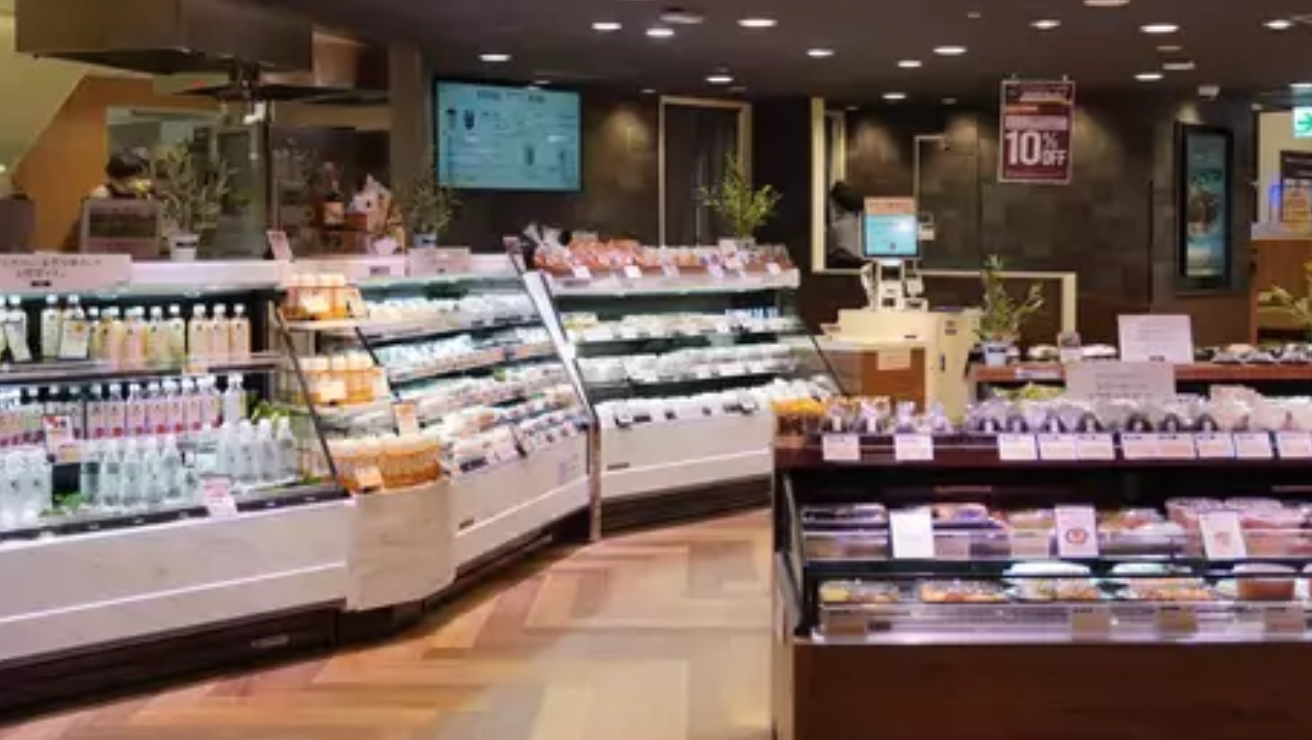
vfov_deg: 25.0
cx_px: 725
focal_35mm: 48
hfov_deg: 43.1
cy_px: 276
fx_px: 1660
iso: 160
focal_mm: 23
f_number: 4
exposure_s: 1/60
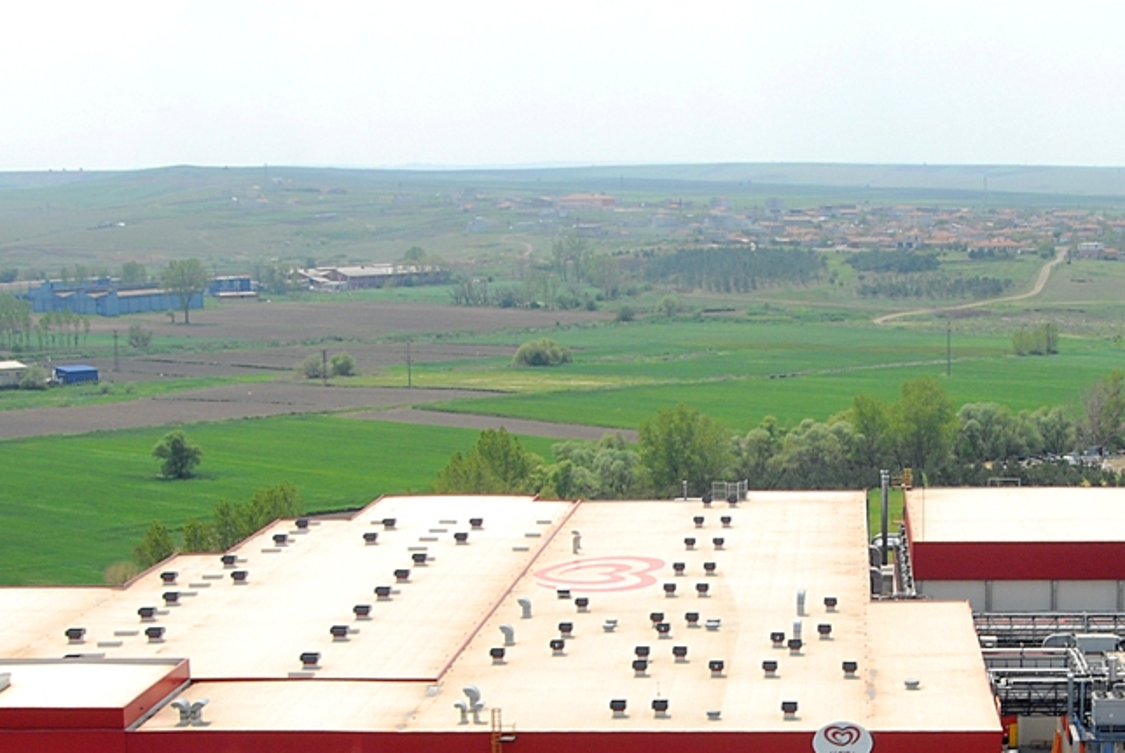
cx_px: 613
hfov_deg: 30.9
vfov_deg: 20.6
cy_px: 671
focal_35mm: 65
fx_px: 2034
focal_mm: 24
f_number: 13
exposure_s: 1/100
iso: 200
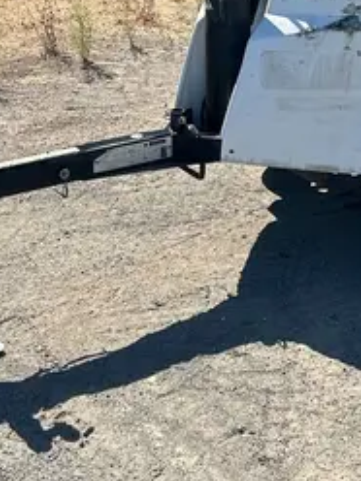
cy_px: -141
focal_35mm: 77
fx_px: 1071
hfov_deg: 19.1
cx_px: 186
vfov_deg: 22.7
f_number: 1.5
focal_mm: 5.7
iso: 50
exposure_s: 1/3704
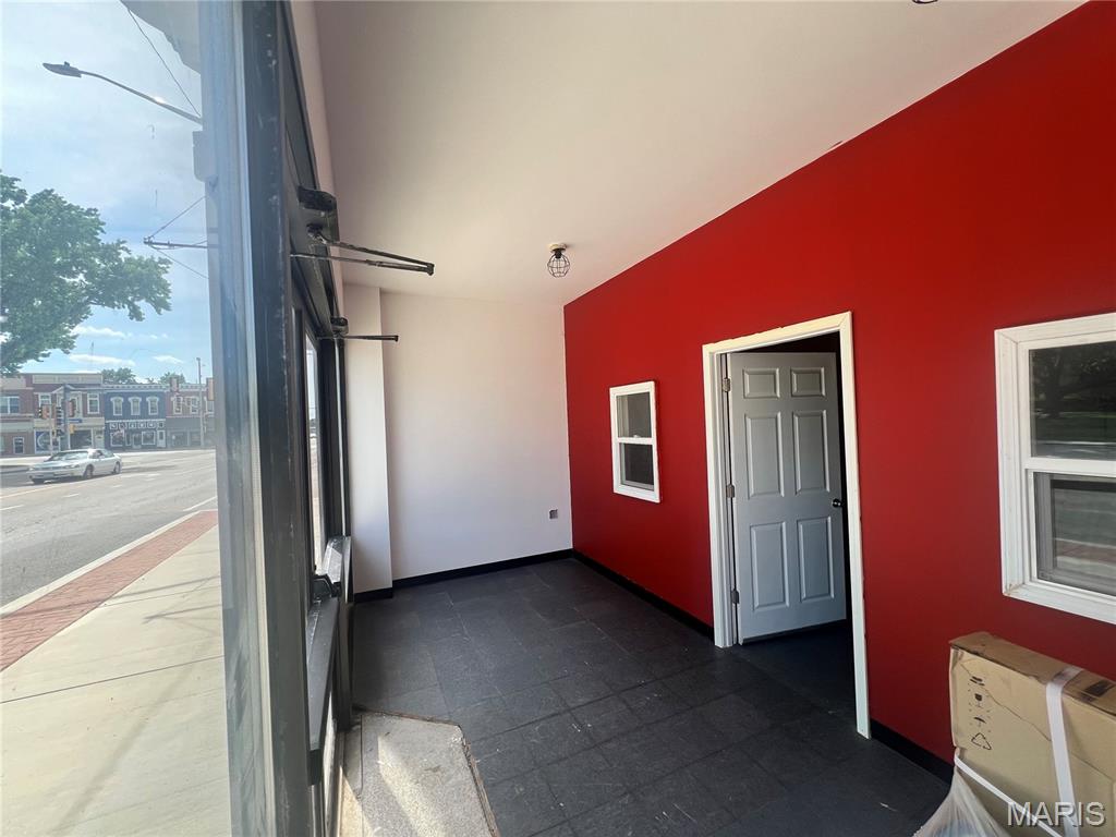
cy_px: 418
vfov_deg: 89.9
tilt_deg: +1.3
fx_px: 419
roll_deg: +2.2
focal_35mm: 13
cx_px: 558
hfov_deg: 106.2
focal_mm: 1.57
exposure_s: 1/104
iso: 32
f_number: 1.8
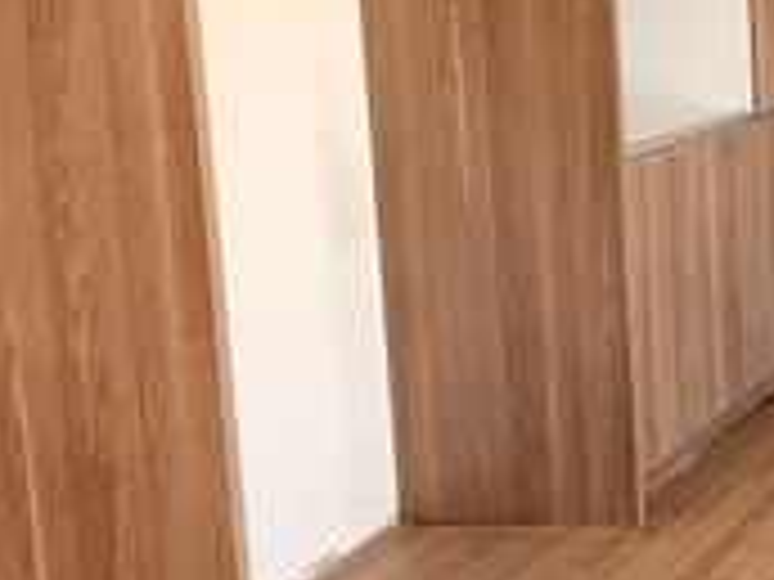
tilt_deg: -4.2
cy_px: 22
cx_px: 1323
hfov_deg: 23.4
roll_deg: +0.5
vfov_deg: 26.7
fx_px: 1163
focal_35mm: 52
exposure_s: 1/99
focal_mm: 2.22
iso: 100
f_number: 2.2
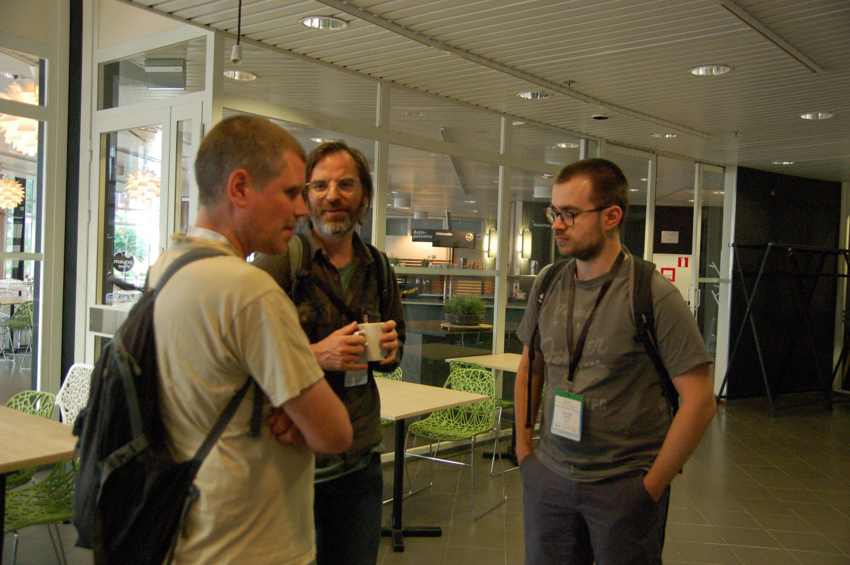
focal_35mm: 33
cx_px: 425
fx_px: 779
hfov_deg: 57.3
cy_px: 282
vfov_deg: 39.9
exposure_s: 1/125
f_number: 2.8
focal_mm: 22
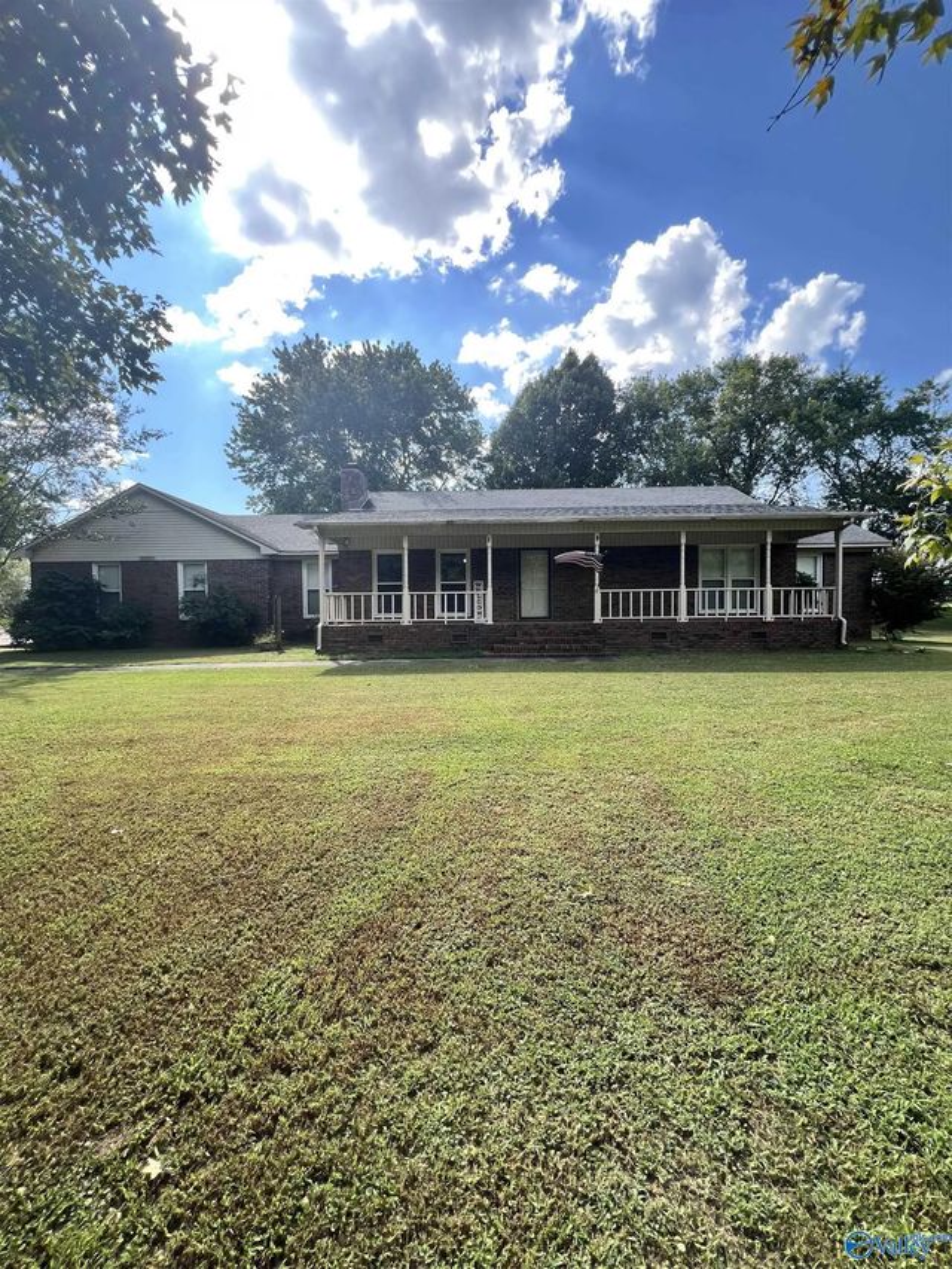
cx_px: 476
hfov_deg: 89.9
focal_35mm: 13
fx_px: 477
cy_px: 634
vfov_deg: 106.2
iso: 32
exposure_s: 1/416
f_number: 1.8
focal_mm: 1.57
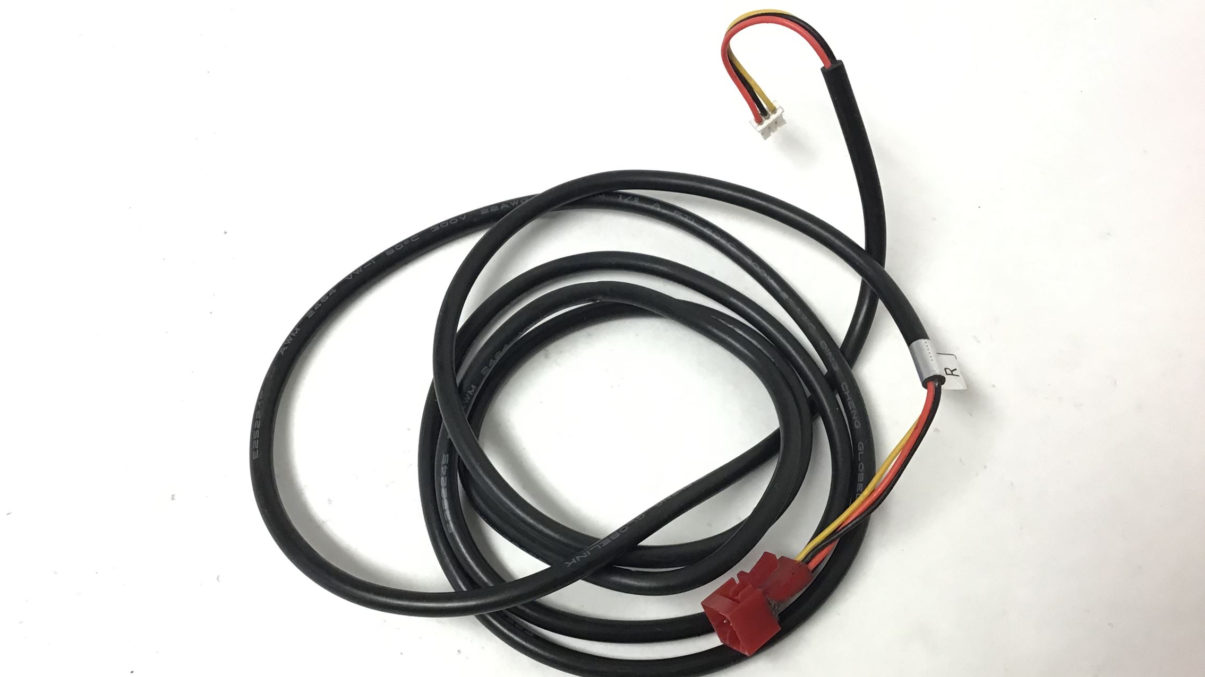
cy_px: 404
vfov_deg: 34.5
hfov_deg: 58.0
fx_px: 1086
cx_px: 601
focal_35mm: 34
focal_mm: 3.3
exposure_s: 1/30
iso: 50
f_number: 2.4
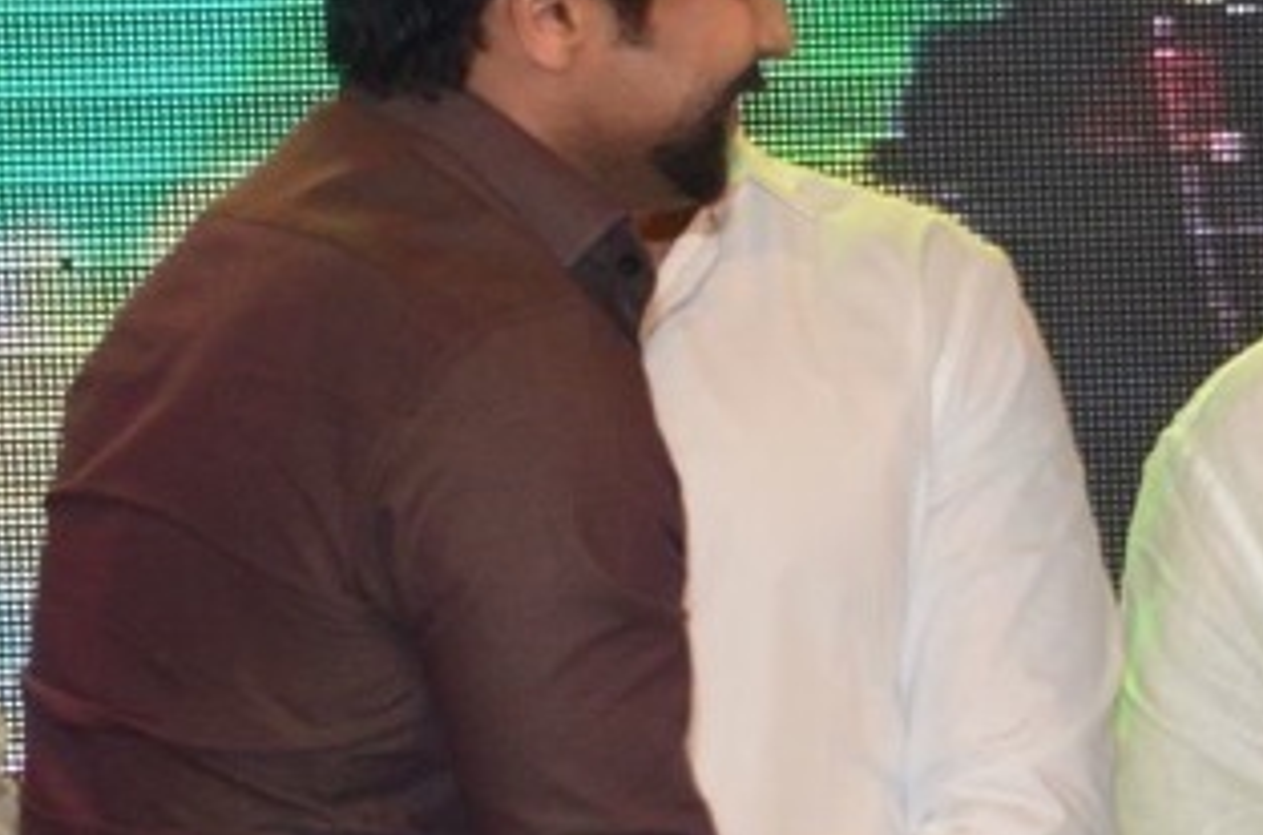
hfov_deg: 3.4
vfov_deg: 2.3
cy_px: 547
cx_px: 1202
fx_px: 21134
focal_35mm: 604
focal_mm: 105
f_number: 5.6
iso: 1000
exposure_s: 1/125
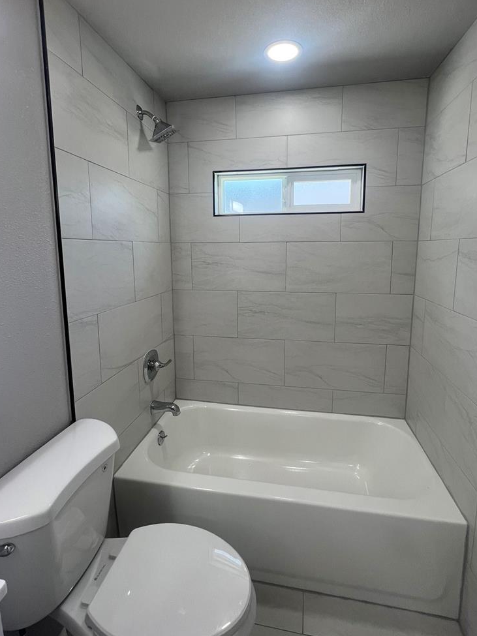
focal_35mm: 16
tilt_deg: -6.9
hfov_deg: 78.1
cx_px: 245
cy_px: 292
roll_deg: -0.1
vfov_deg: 94.3
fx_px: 294
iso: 50
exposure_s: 1/120
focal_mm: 1.57
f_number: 1.8
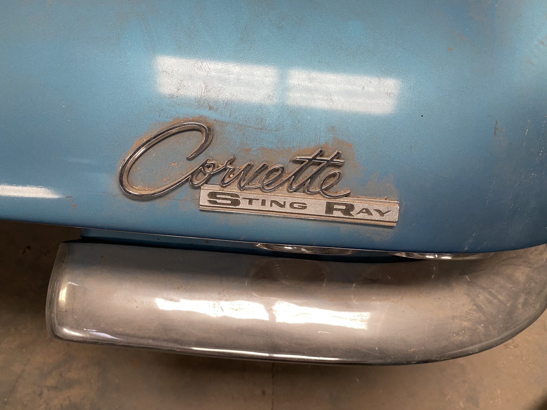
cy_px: 205
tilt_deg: -63.8
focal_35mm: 26
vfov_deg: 53.1
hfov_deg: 67.3
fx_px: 411
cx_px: 274
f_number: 1.8
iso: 125
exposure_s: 1/79
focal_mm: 4.25
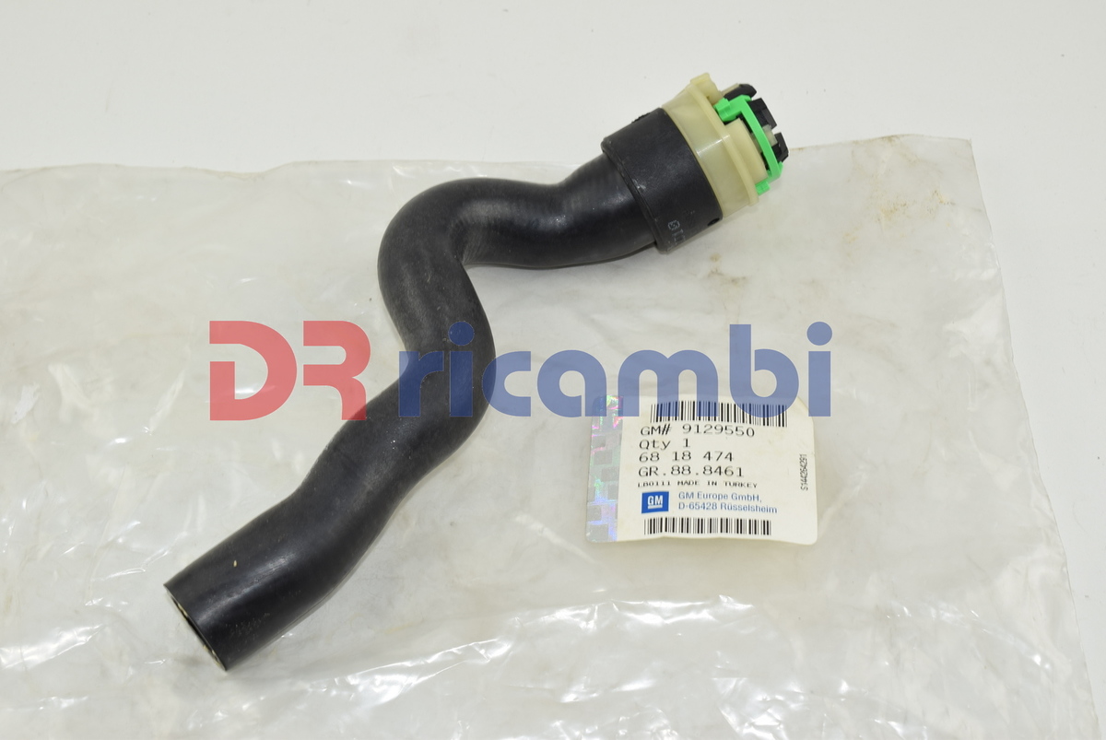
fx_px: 1845
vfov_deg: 22.7
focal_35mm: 60
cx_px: 553
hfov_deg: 33.4
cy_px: 370
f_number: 14
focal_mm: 40
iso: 160
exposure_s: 1/40
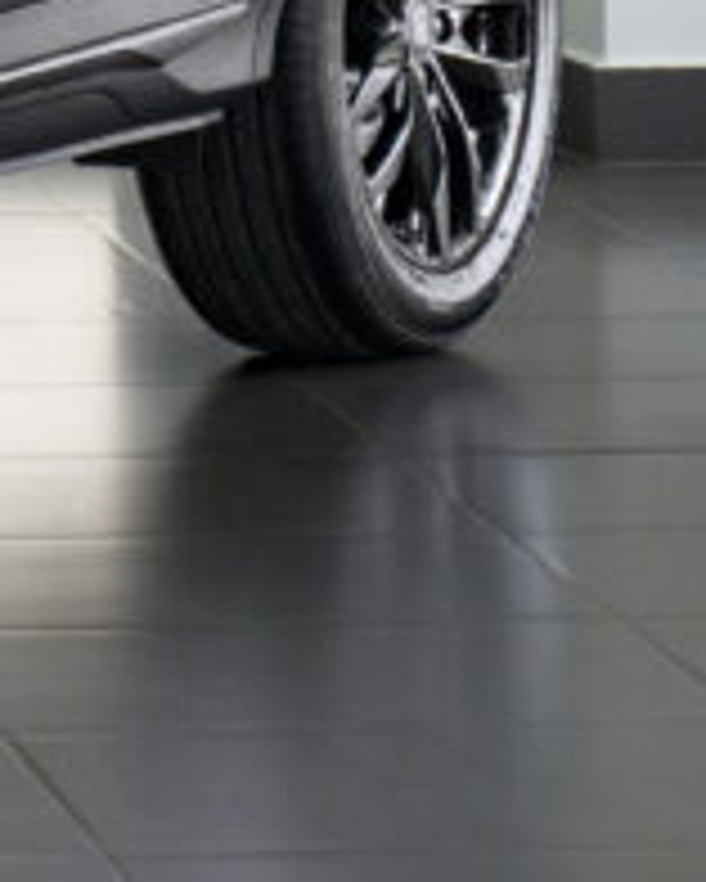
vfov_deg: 5.0
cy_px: -389
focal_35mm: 382
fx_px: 9970
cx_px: -1214
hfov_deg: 4.0
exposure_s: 1/30
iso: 800
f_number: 6.3
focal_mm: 70
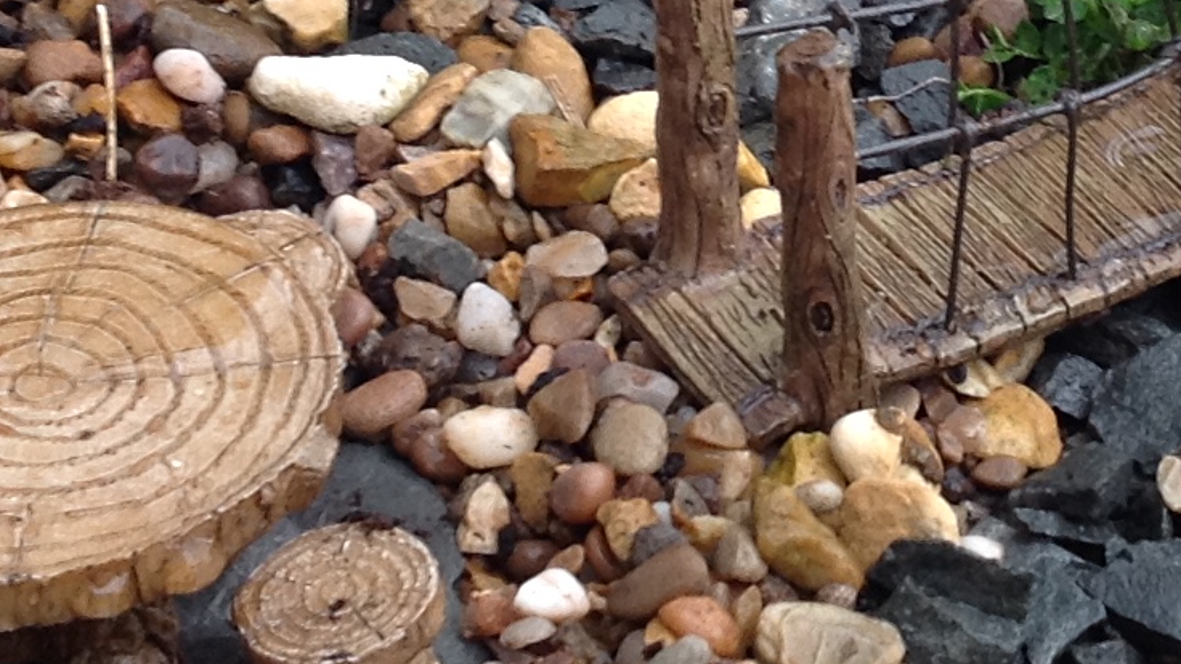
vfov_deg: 8.8
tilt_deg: -34.9
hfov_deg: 15.9
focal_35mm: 134
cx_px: 985
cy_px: -318
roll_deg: -2.3
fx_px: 4196
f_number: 2.4
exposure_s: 1/30
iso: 50
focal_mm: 4.28
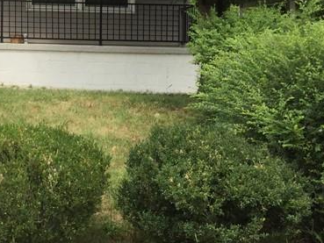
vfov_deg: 17.0
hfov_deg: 22.2
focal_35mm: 86
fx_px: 805
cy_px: 46
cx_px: 32
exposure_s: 1/351
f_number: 2.4
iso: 25
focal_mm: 3.3
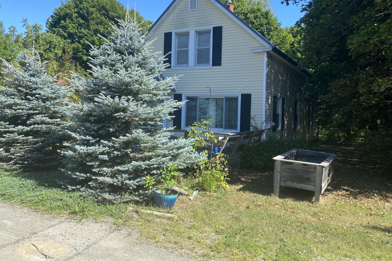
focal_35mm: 28
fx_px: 305
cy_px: 111
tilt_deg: -0.6
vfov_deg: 46.3
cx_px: 193
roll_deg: -2.5
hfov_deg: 65.5
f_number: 1.8
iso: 32
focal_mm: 4.25
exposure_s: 1/1147
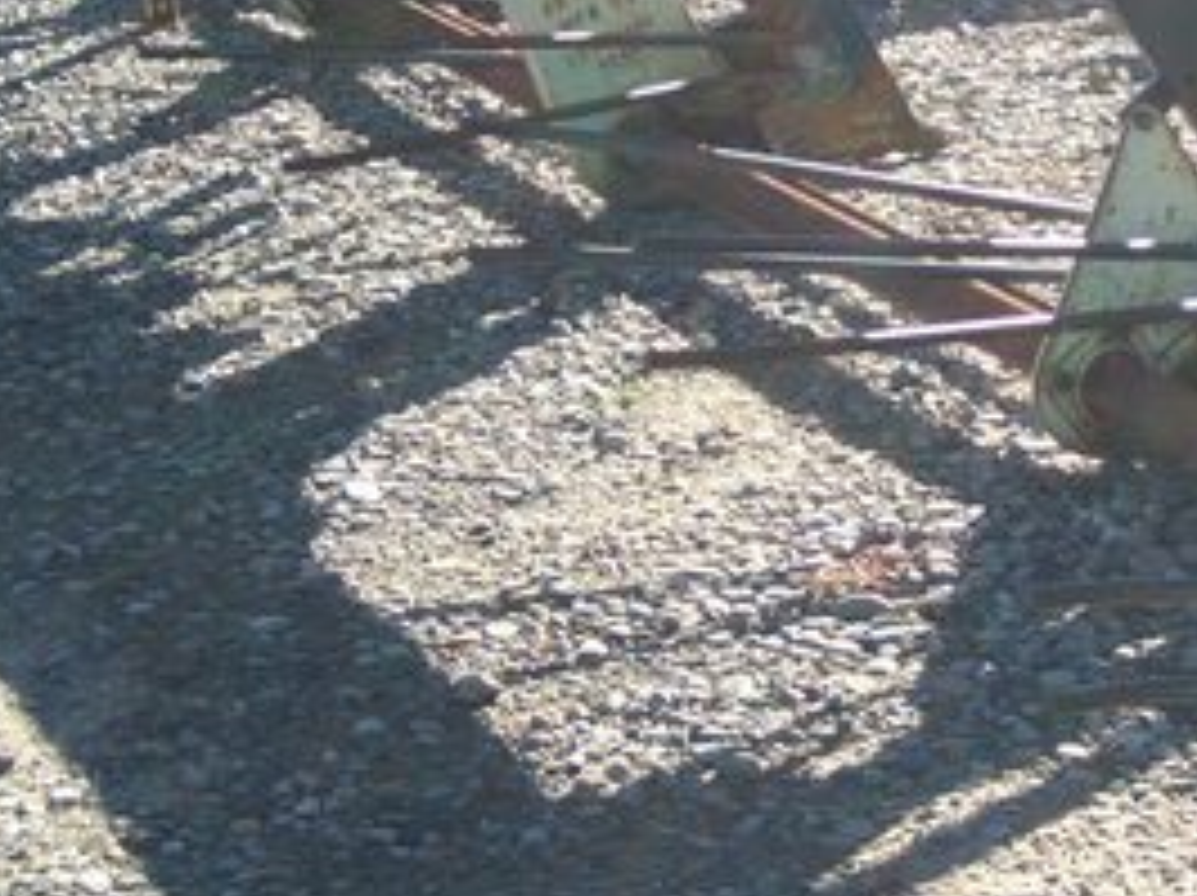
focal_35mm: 127
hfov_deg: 15.4
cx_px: 986
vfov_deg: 11.6
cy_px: 122
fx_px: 4388
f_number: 4.1
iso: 80
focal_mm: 11
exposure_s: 1/320
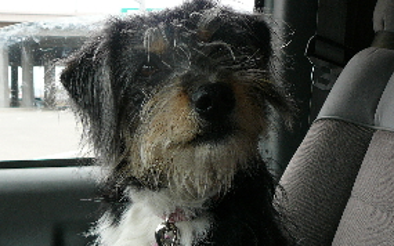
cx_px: 174
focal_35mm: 52
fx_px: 558
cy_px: 158
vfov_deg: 24.8
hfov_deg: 38.8
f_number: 2.8
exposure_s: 1/125
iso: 80
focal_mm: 5.2
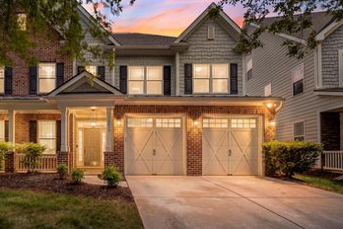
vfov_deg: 53.5
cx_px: 110
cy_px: 132
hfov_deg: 71.9
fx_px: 226
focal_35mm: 24
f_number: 11
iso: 100
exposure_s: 1/40
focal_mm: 16.5
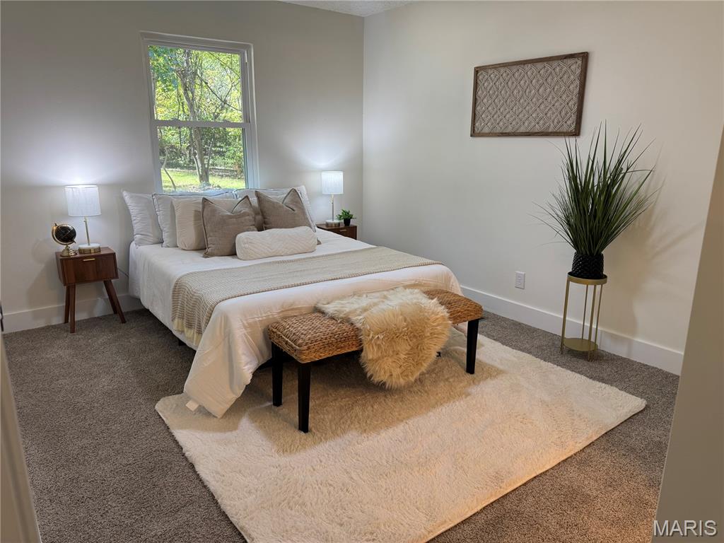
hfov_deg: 71.6
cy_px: 272
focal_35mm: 24
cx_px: 362
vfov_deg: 56.8
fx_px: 502
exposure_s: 1/120
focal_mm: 6.76
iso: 125
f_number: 1.78
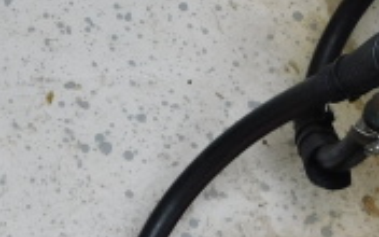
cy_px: 24
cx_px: 17
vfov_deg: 11.7
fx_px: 1147
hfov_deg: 18.4
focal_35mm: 111
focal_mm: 4
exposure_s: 1/125
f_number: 3
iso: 125
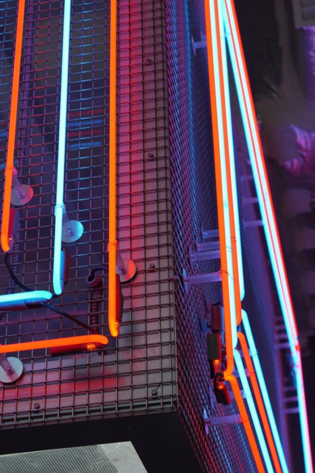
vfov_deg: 25.1
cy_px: 232
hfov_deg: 16.9
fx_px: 1063
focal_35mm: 81
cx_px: 174
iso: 100
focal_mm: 48
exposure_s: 1/100
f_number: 4.5
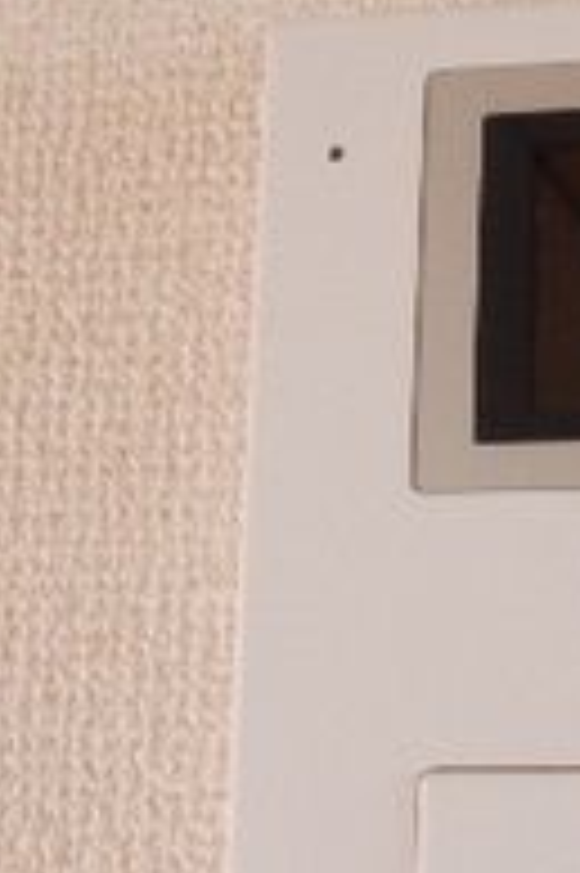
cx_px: 679
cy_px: 495
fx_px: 2179
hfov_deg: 14.7
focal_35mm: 90
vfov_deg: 22.6
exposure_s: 1/30
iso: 360
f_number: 4
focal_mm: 5.4
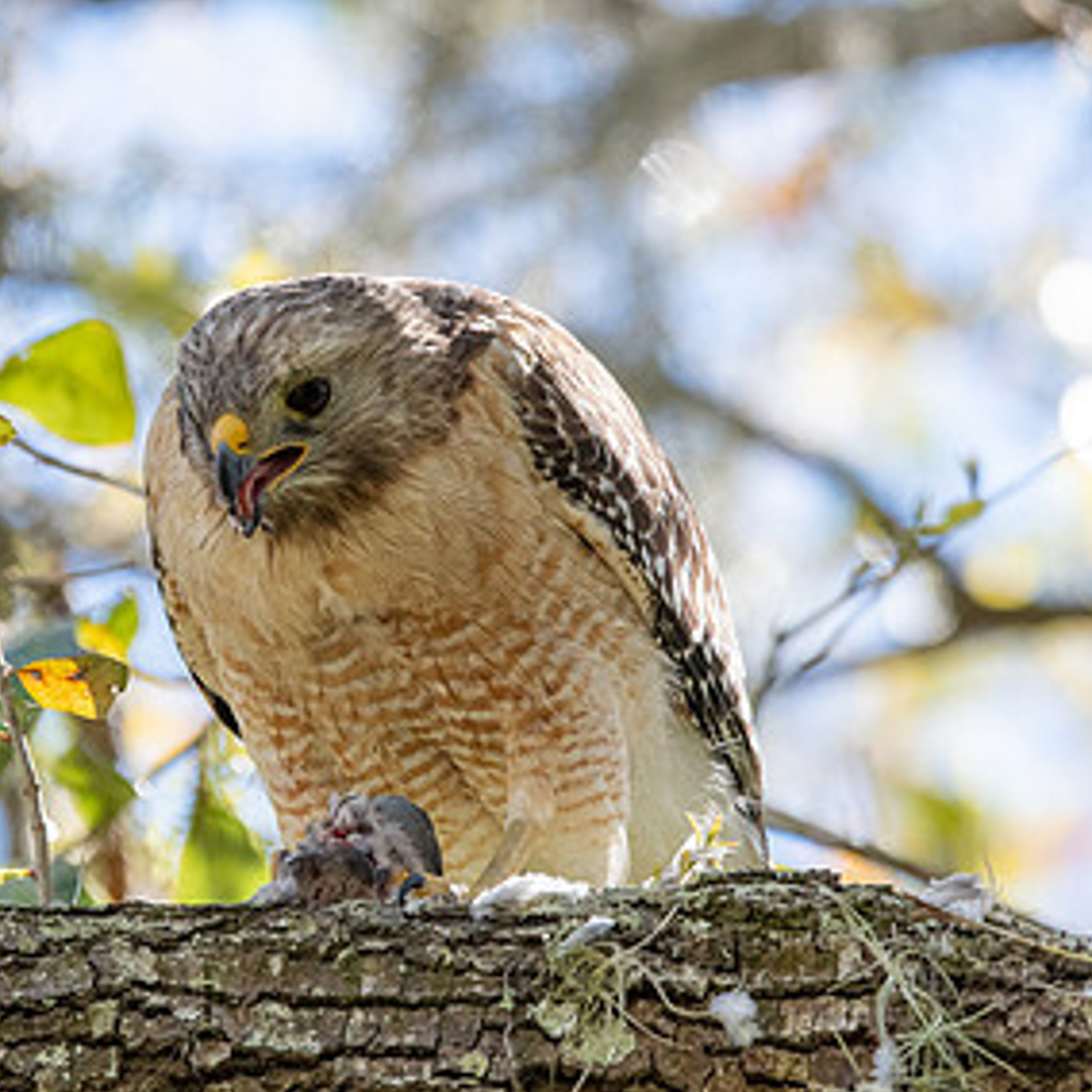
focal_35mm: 1020
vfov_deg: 1.7
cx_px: 419
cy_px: 517
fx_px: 36404
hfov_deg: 1.7
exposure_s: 1/1000
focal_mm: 450
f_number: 6
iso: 800
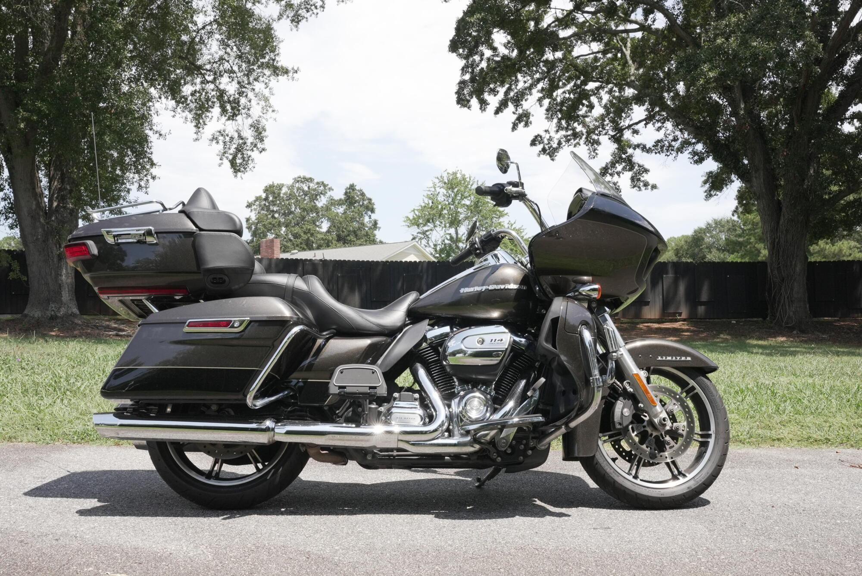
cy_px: 288
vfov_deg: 37.9
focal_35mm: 35
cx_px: 431
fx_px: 839
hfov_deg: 54.4
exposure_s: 1/640
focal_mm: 35
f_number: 11
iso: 1250
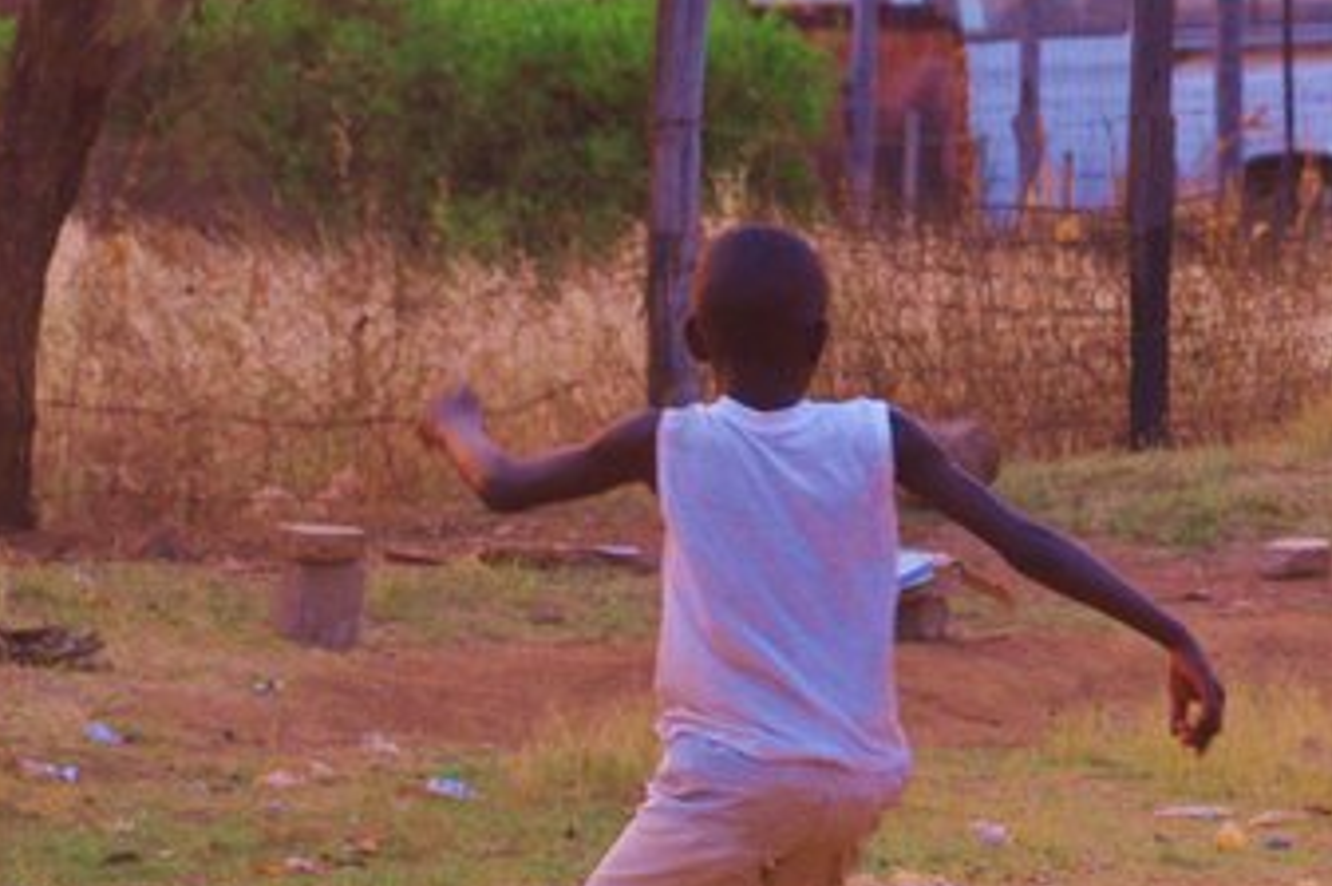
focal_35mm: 479
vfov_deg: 2.9
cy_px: 384
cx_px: 1597
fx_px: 17688
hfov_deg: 4.3
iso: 640
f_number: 5.6
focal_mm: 105
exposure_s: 1/250
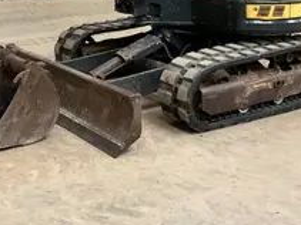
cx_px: 77
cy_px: -26
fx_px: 574
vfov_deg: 21.1
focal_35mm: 66
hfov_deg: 29.0
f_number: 1.8
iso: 160
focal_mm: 3
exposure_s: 1/60
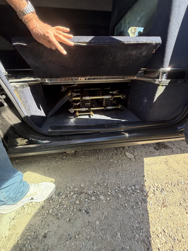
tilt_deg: -28.7
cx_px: 94
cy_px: 126
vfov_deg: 102.1
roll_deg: +3.0
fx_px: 101
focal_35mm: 14
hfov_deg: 85.7
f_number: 2.2
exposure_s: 1/167
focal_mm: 2.22
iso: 64
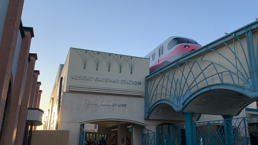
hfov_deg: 66.1
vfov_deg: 40.1
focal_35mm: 29
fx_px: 198
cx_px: 128
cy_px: 80
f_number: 1.8
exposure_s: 1/919
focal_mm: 4.25
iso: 25
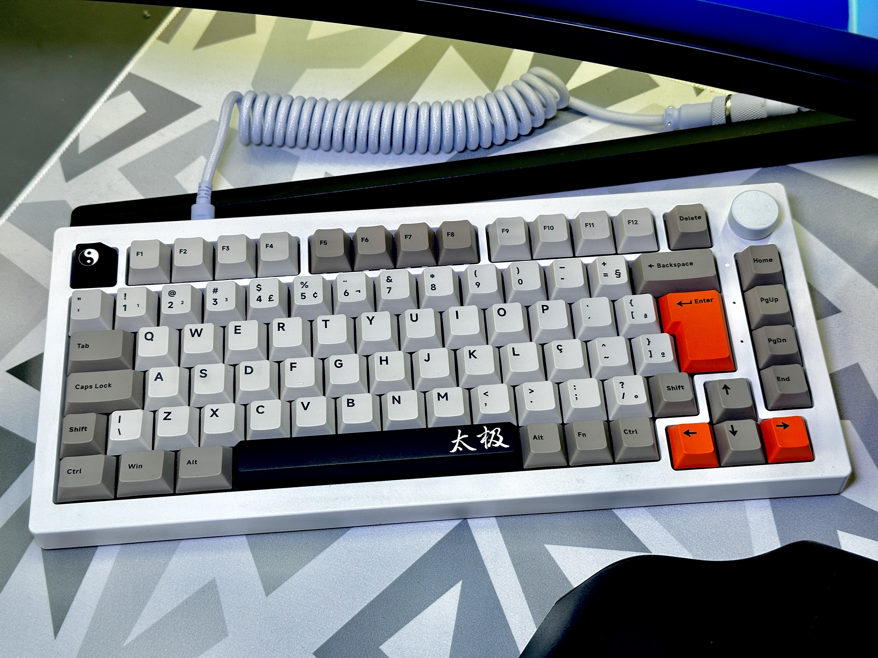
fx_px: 1217
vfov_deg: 30.3
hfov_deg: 39.7
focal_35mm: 48
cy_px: 329
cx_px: 439
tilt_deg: -53.9
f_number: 1.78
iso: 80
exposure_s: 1/117
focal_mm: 6.86
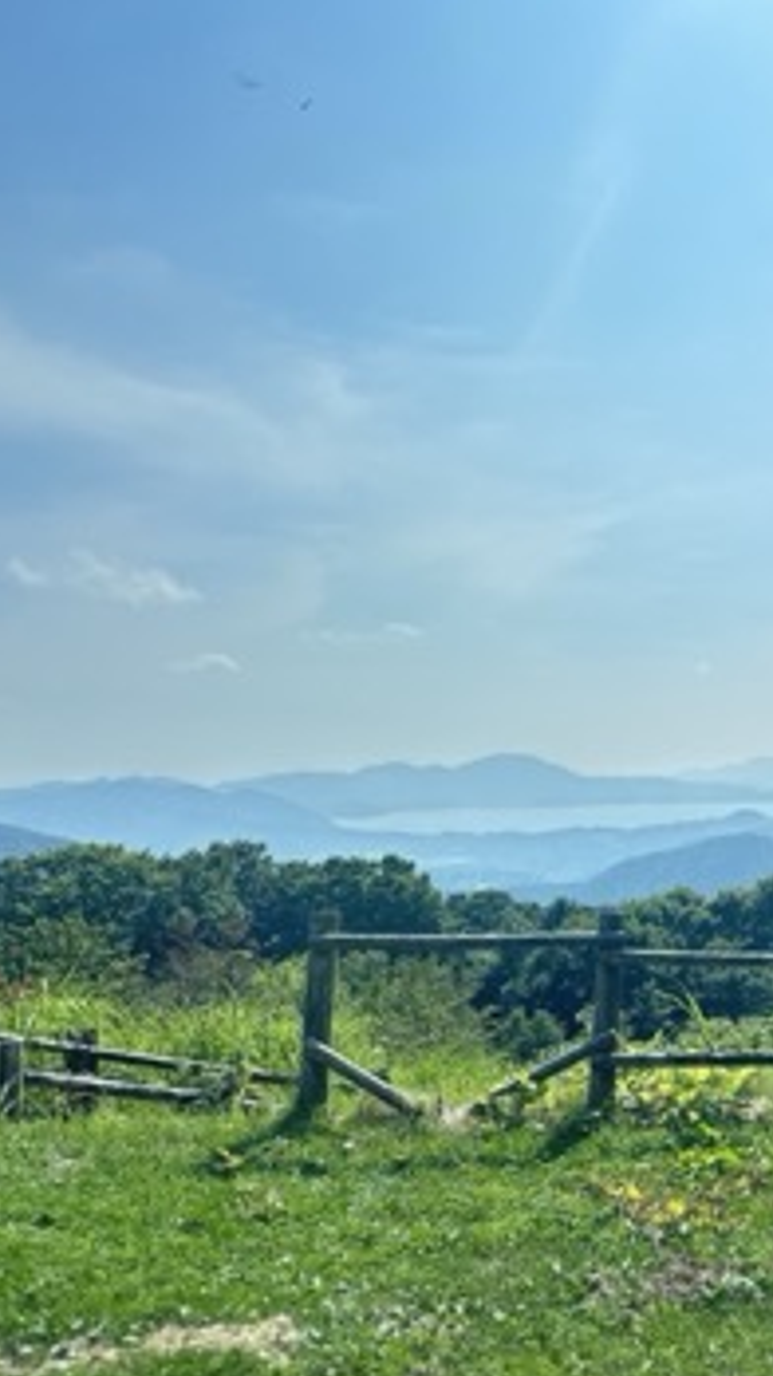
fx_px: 1313
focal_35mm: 36
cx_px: 789
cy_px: 698
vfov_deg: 55.3
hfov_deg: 30.3
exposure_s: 1/3472
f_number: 1.78
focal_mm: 6.86
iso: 80
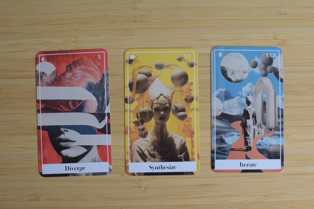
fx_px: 458
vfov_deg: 25.8
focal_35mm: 52
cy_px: 104
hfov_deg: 37.9
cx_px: 157
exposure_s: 1/60
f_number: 4
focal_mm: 35
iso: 200
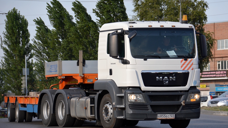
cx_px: 114
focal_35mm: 206
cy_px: 60
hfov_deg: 10.5
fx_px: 1245
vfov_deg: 5.9
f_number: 5.6
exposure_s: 1/1250
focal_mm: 130
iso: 400
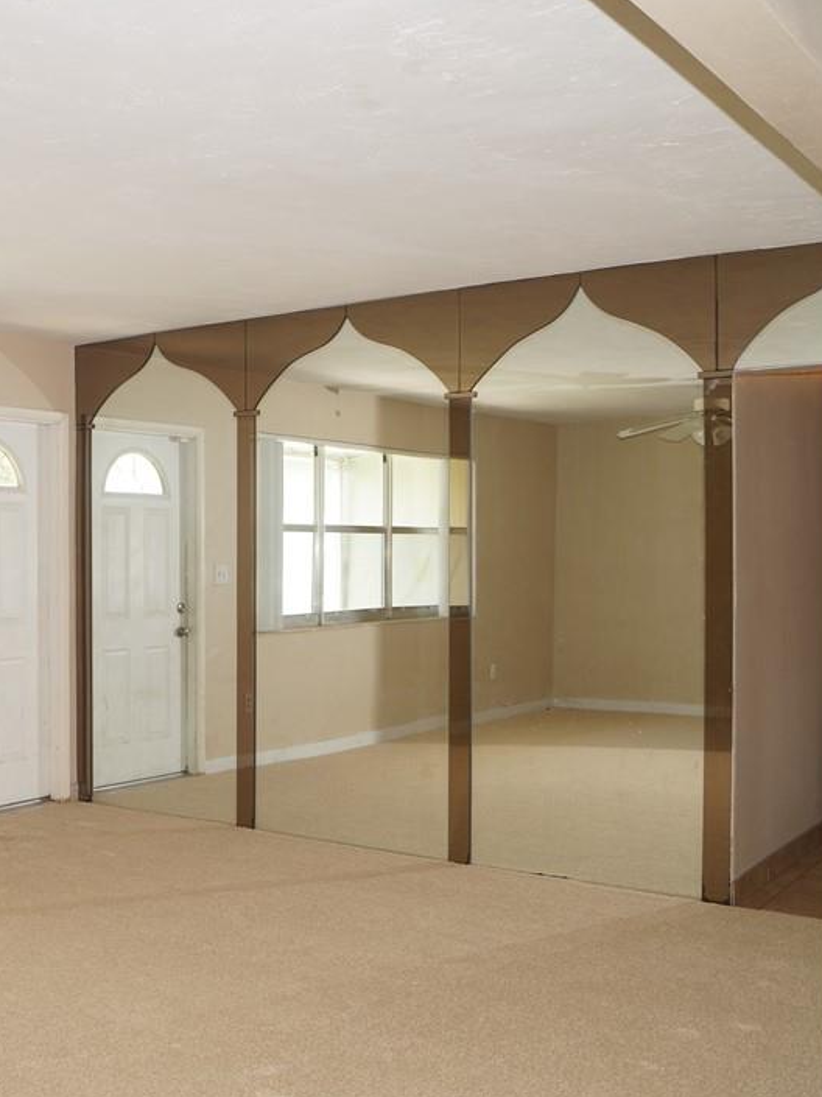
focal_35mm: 40
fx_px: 1268
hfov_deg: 35.5
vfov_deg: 46.8
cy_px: 546
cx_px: 267
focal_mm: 18
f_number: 4
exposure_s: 1/60
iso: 160
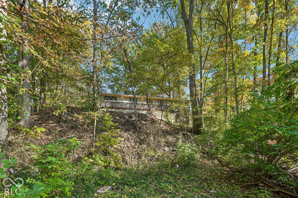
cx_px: 149
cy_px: 99
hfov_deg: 96.7
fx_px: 132
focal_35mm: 16
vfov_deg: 73.7
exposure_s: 1/30
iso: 100
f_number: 8
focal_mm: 16
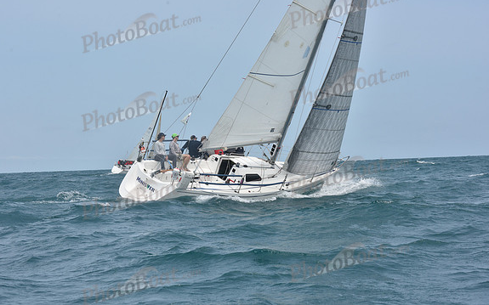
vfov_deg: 18.1
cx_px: 246
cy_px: 141
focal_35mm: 72
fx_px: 959
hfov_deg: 28.6
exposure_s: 1/800
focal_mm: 70
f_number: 10
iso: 250
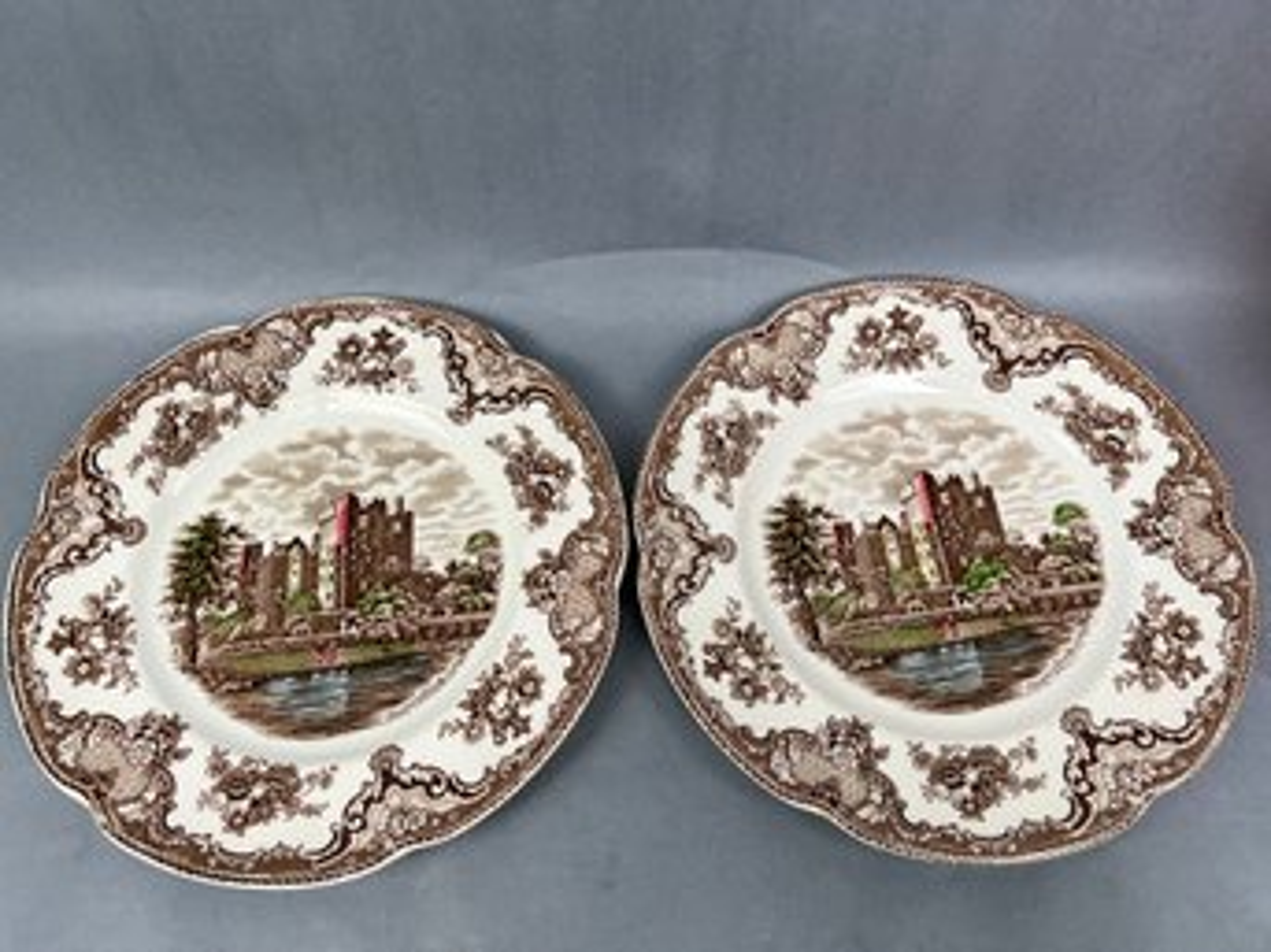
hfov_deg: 67.3
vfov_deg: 53.0
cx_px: 636
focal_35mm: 26
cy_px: 476
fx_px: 954
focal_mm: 5.7
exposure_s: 1/161
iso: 40
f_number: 1.5
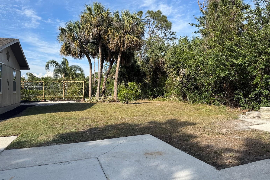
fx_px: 195
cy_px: 81
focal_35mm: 26
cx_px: 140
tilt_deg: +2.4
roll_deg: +0.6
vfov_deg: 49.5
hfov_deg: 69.4
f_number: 1.78
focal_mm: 6.76
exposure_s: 1/3802
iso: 80
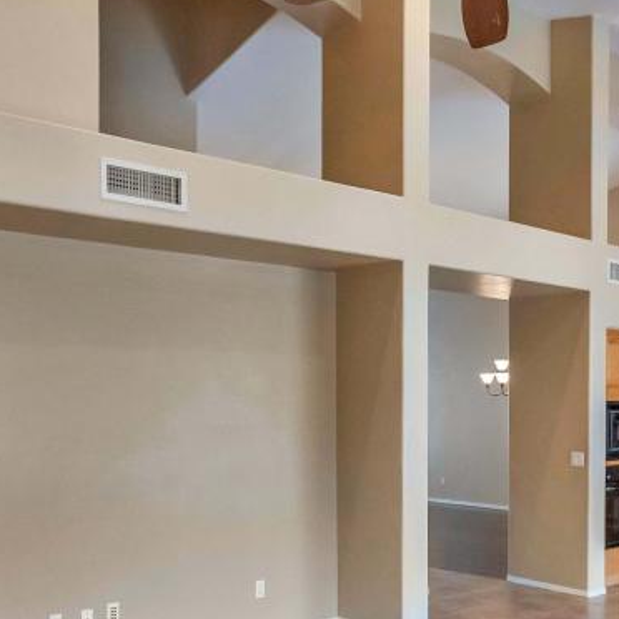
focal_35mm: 42
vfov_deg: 39.6
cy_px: 407
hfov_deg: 39.7
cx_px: 389
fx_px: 850
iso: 4000
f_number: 5
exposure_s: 1/160
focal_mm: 16
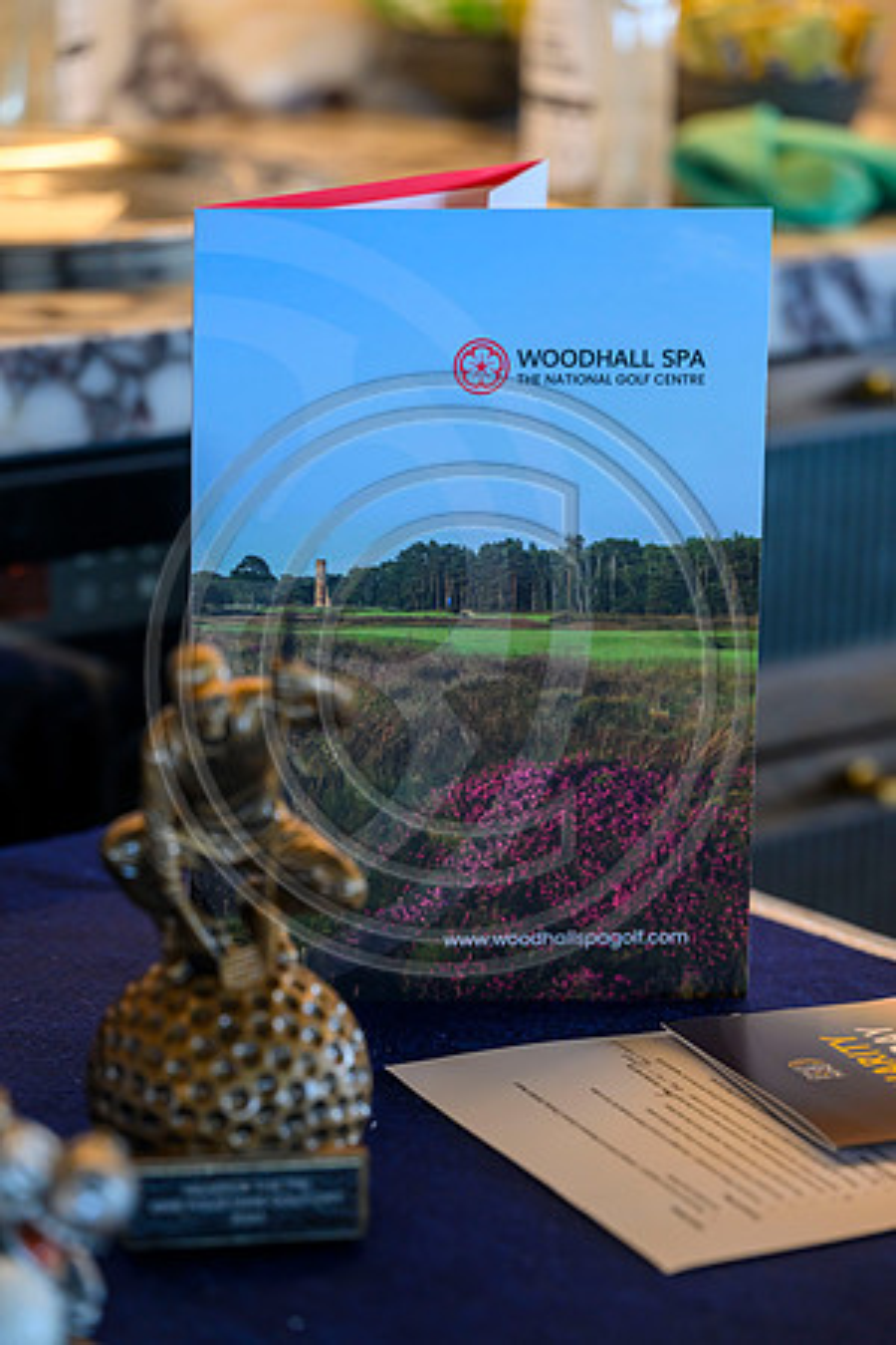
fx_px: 4293
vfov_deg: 17.8
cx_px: 448
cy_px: 672
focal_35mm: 115
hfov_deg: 11.9
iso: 2000
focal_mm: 115
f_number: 3.5
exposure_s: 1/320
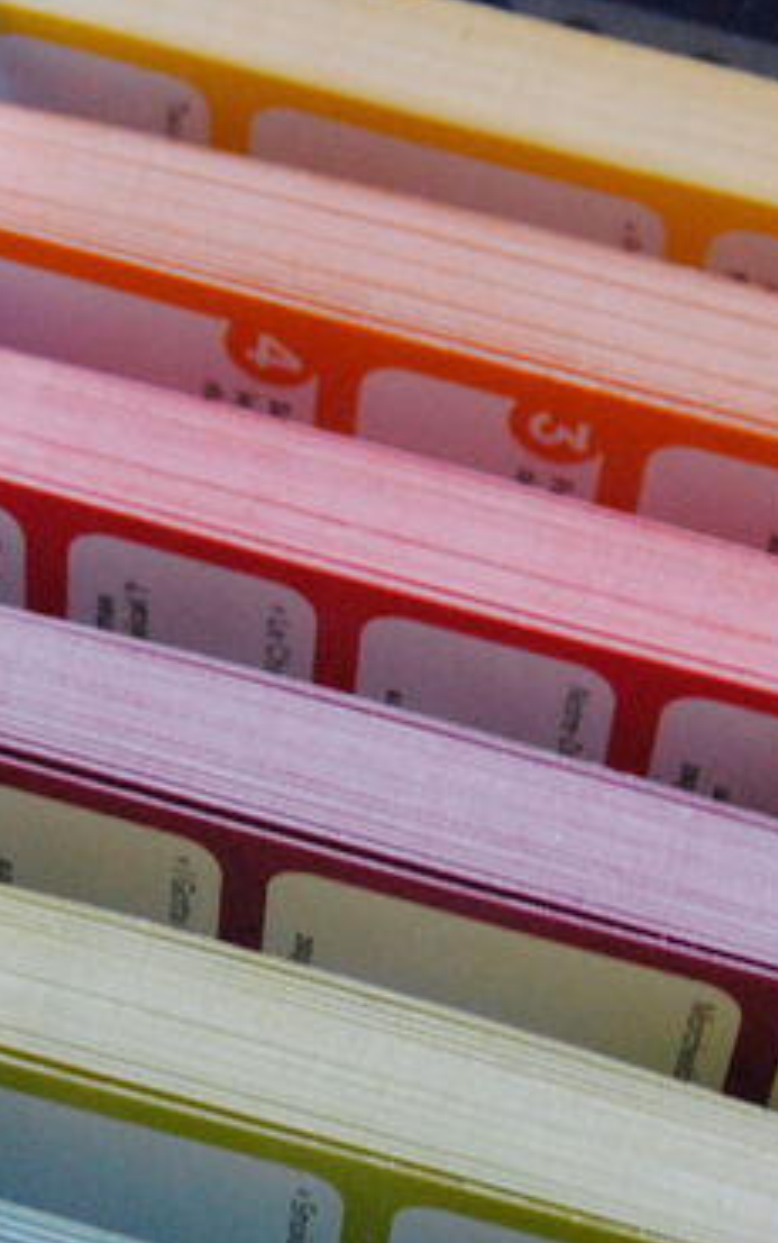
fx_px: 4778
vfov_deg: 14.8
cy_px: 844
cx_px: 273
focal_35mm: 141
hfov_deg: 9.3
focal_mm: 34
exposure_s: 1/30
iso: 1000
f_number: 4.2
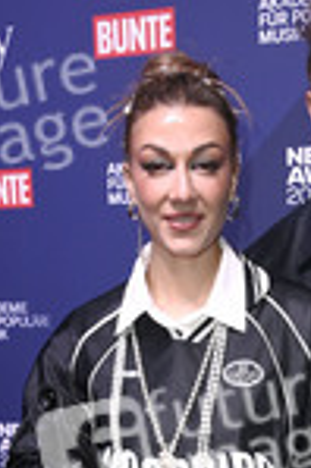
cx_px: 289
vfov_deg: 21.5
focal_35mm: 86
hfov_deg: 15.6
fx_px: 1117
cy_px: 600
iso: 1000
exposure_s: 1/250
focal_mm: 32
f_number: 5.6
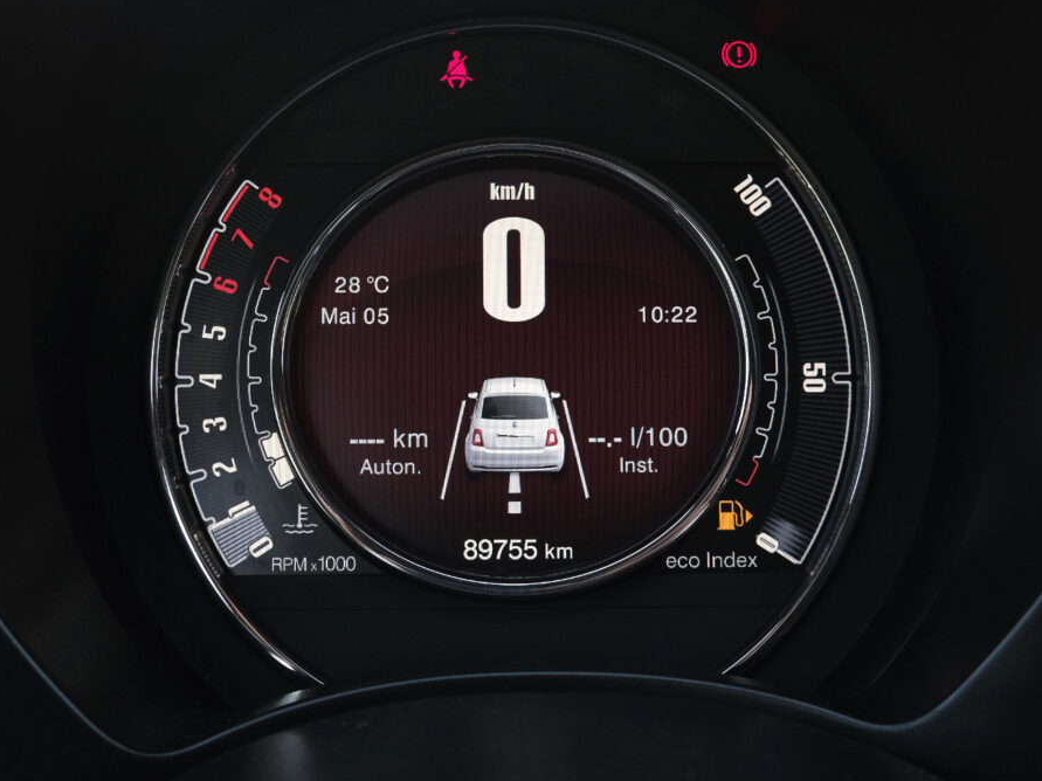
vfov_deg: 34.3
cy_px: 386
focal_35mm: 42
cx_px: 502
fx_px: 1264
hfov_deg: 44.8
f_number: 9
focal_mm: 25.6
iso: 2000
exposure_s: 1/250
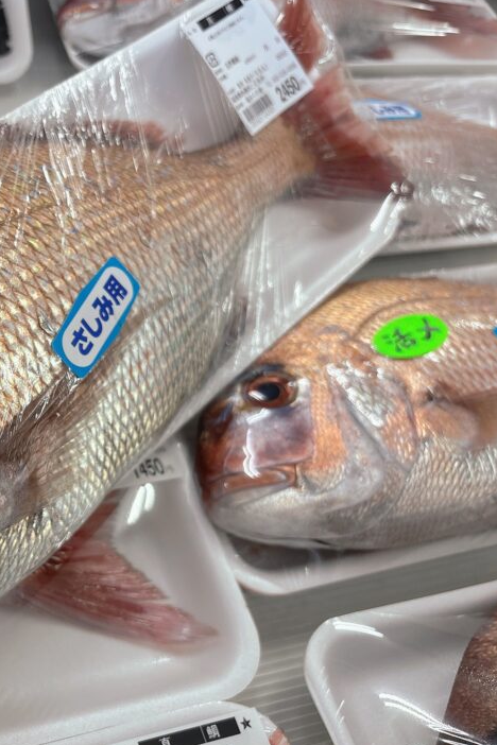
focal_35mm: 37
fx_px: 766
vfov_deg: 51.9
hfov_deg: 33.3
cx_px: 14
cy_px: 378
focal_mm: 5.96
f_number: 1.6
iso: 80
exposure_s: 1/60
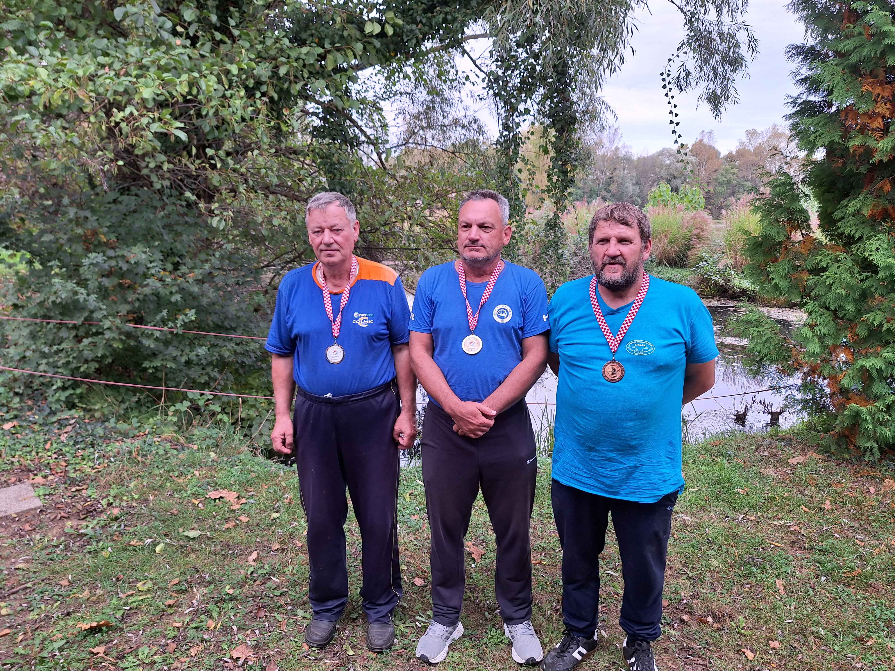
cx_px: 448
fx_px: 595
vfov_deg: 58.9
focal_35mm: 23
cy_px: 336
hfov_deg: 73.9
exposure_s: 1/164
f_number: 1.8
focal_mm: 5.54
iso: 40
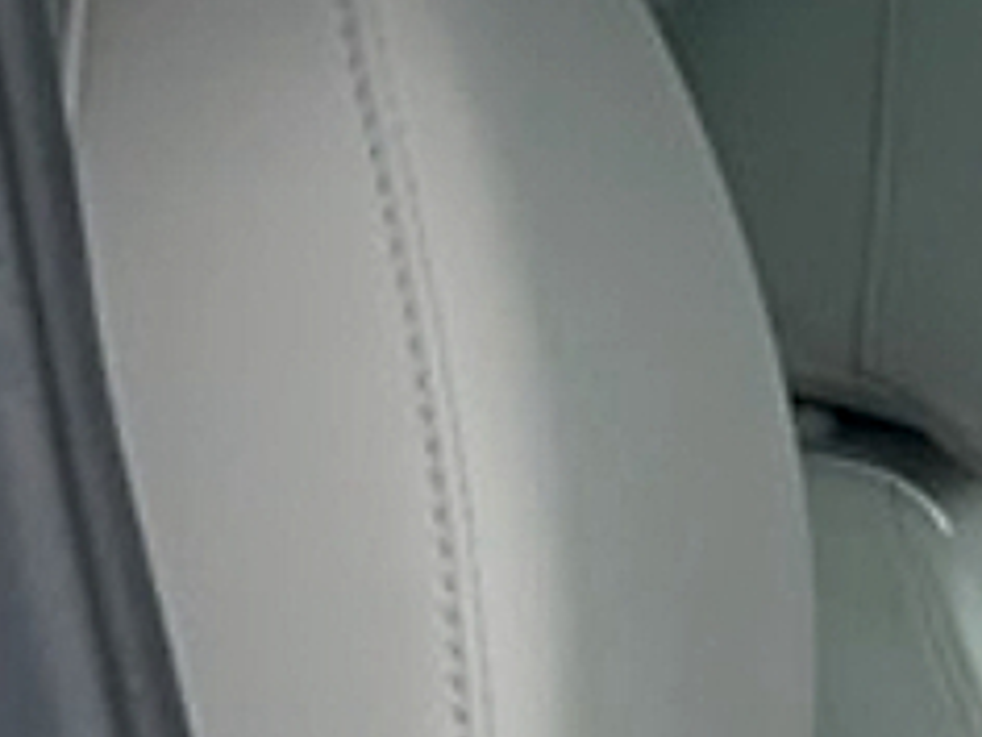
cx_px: 2476
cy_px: 1978
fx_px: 5759
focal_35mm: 203
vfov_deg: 6.8
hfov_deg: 8.7
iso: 25
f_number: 1.8
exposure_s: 1/556
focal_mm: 3
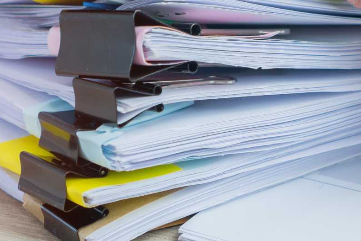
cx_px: 291
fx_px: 1600
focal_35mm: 160
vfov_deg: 8.5
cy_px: -54
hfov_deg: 12.8
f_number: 3.5
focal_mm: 35
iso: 250
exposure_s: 1/100
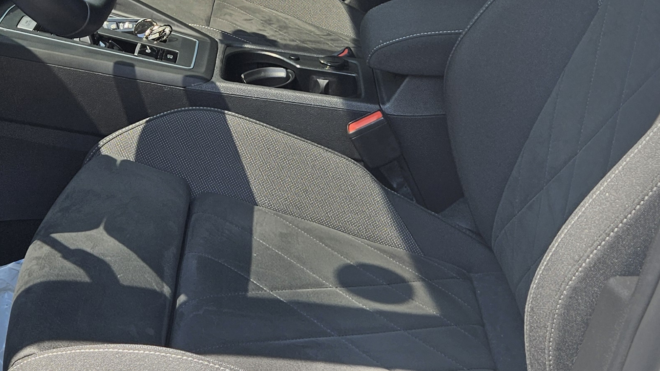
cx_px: 223
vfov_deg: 18.3
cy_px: -50
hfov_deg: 33.1
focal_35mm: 63
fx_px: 1103
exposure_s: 1/590
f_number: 1.8
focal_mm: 5.4
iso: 25
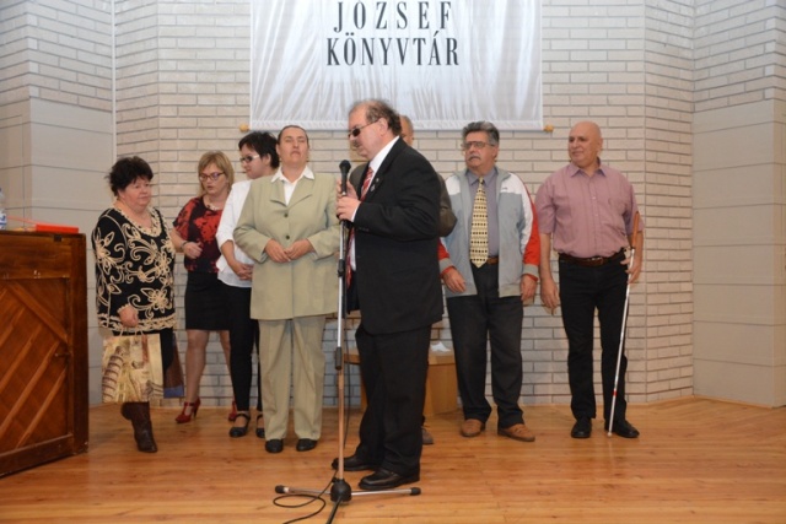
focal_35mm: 38
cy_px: 262
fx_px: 819
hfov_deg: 51.3
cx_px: 393
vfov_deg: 35.5
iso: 2200
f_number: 4
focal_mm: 25
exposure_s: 1/60
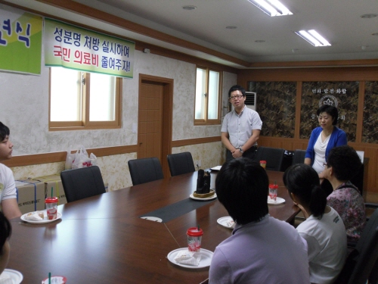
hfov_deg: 42.1
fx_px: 491
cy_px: 142
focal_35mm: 45
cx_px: 189
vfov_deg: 32.2
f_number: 3.5
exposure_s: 1/45
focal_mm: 6.3
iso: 400
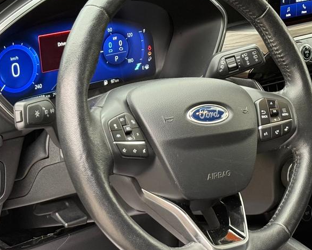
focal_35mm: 103
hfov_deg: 18.5
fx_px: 951
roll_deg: -1.8
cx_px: 229
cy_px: 86
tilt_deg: -20.8
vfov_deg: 14.9
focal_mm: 6.76
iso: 200
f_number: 1.78
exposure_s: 1/60
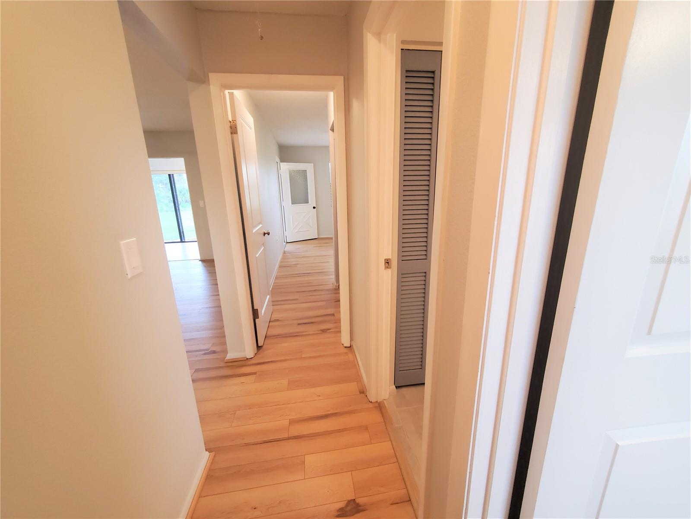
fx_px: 260
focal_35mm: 13
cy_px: 260
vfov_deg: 89.9
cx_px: 346
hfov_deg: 106.2
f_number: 2.2
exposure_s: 1/40
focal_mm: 1.8
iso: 400
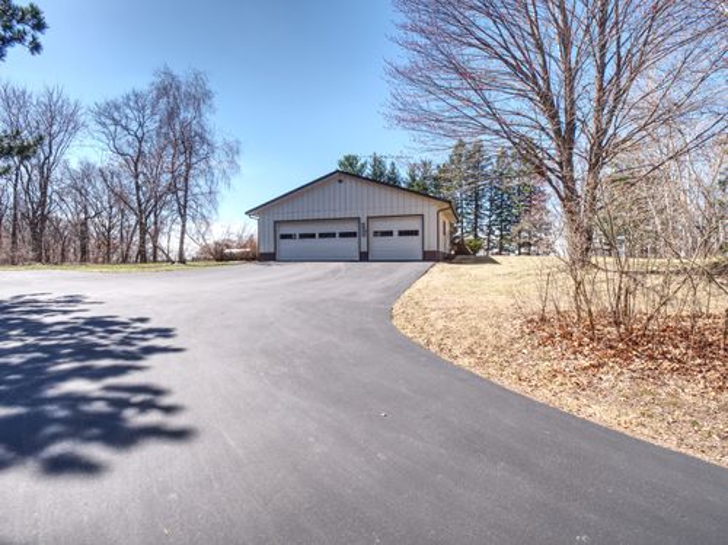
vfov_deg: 74.6
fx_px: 357
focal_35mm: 17
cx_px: 364
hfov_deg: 91.1
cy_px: 272
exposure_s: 1/320
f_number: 8
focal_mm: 8
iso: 200
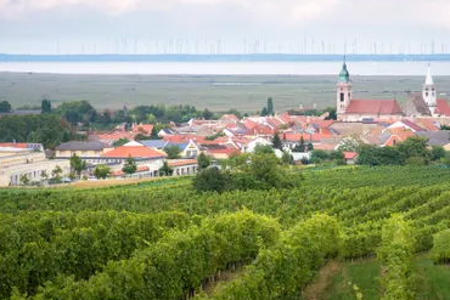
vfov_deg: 7.2
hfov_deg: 10.7
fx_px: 2401
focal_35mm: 192
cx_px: 277
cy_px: 133
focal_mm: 105
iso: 640
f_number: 7.1
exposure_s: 1/320
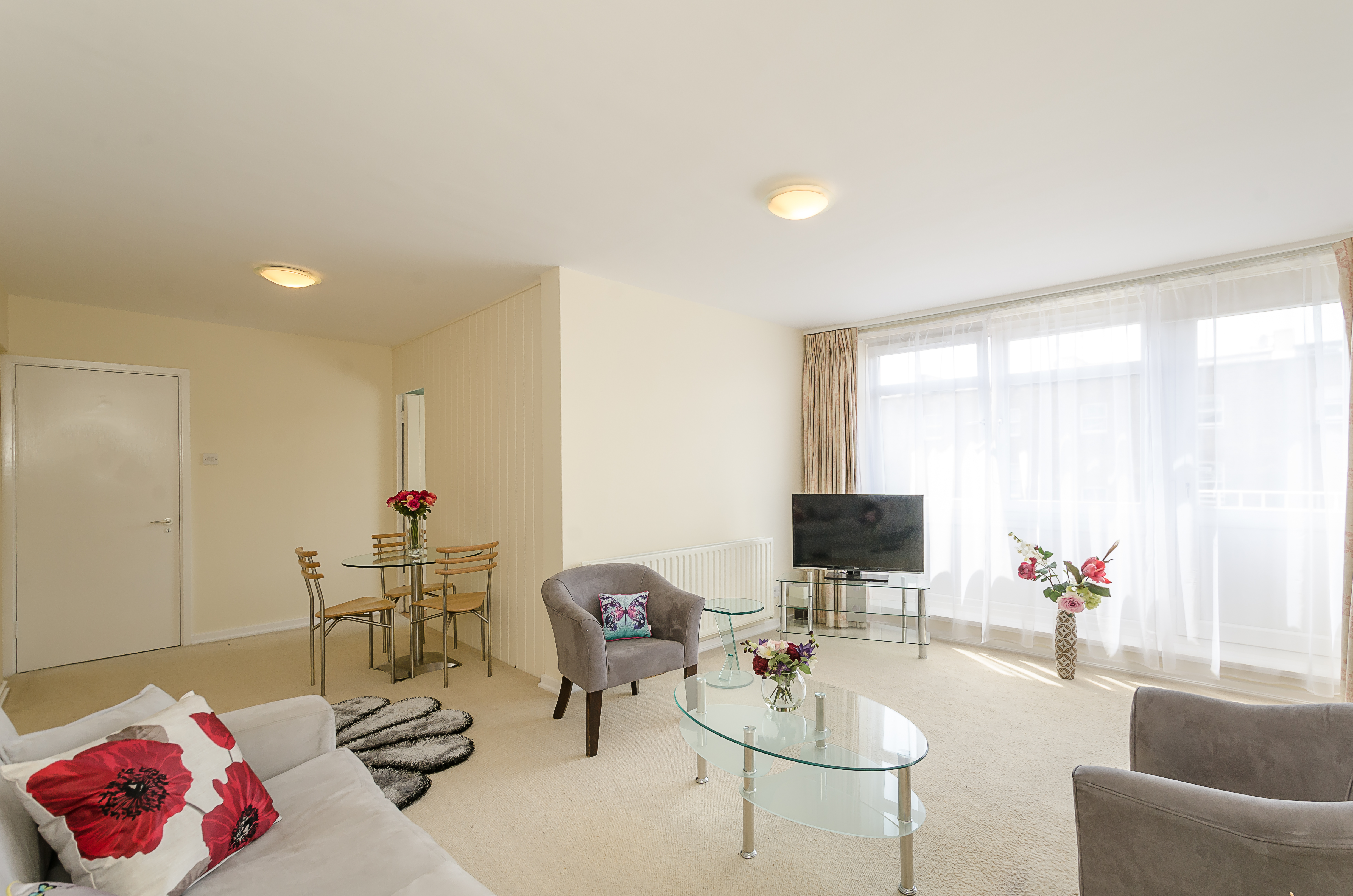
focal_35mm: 15
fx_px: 563
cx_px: 676
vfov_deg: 77.1
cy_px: 448
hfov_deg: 100.5
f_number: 9
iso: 100
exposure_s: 1/10
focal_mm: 10
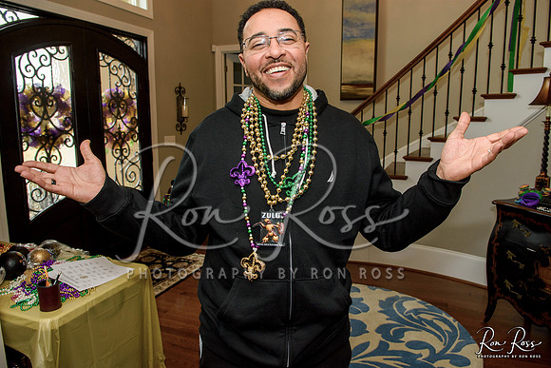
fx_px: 390
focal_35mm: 26
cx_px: 276
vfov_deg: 50.4
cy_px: 184
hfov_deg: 70.4
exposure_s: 1/160
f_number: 4.5
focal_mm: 17
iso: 320
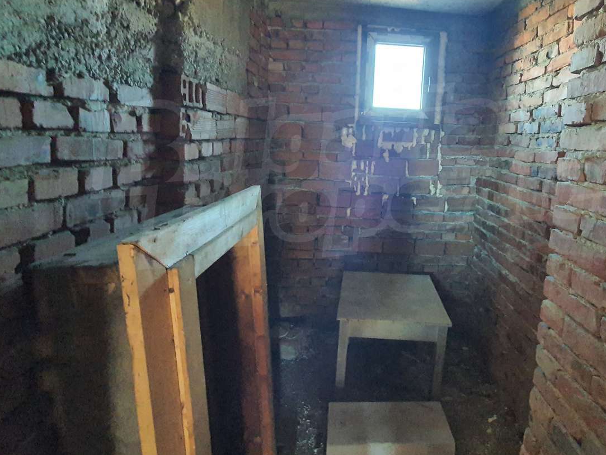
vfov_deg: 70.7
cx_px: 370
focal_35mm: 18
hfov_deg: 86.4
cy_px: 176
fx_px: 315
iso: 640
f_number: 2.2
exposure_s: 1/17
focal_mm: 1.8
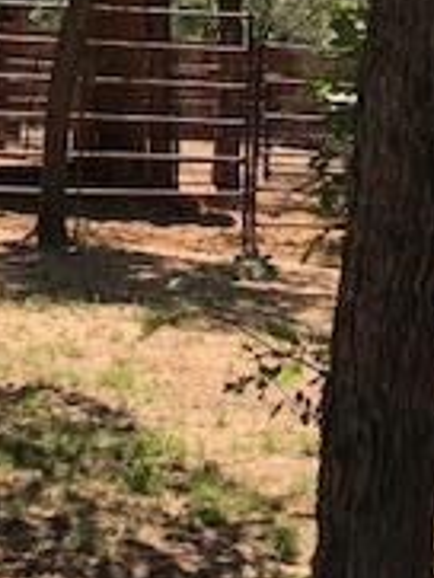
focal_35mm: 99
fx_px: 1653
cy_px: 51
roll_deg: -0.1
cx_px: 230
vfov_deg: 19.4
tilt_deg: +2.9
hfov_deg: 15.0
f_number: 1.8
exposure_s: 1/615
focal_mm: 3.99
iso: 20
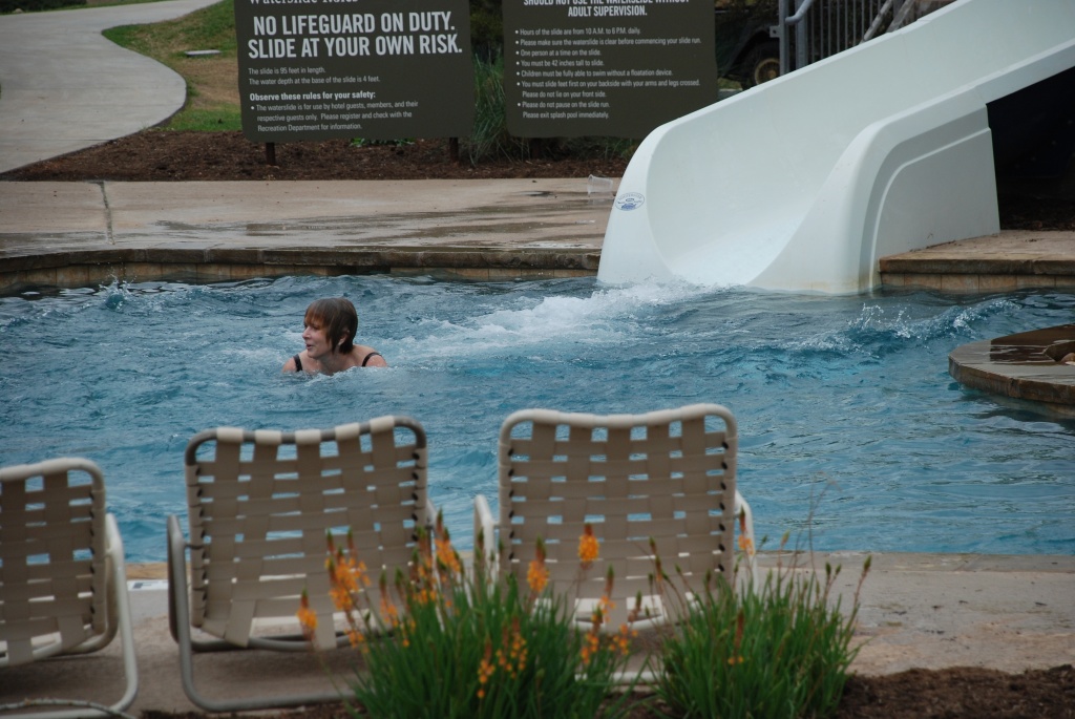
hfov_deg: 12.2
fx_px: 5022
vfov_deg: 8.2
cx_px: 538
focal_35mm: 168
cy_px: 360
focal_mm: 112
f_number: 5.6
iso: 280
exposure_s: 1/500
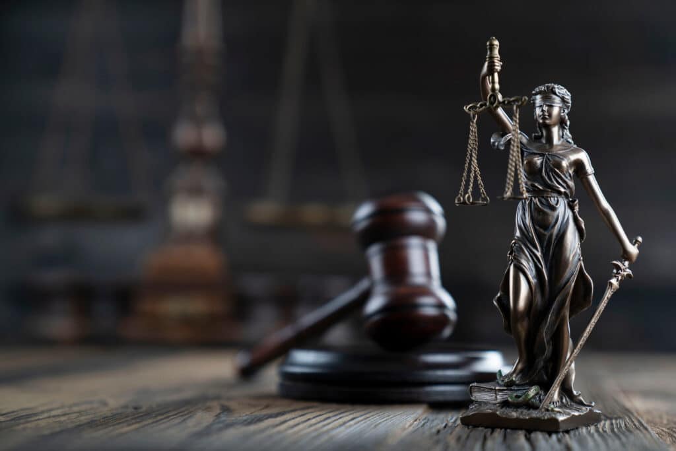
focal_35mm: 70
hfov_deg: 28.8
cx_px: 338
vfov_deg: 19.5
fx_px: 1315
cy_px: 226
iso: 200
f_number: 2.8
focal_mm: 70
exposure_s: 1/200
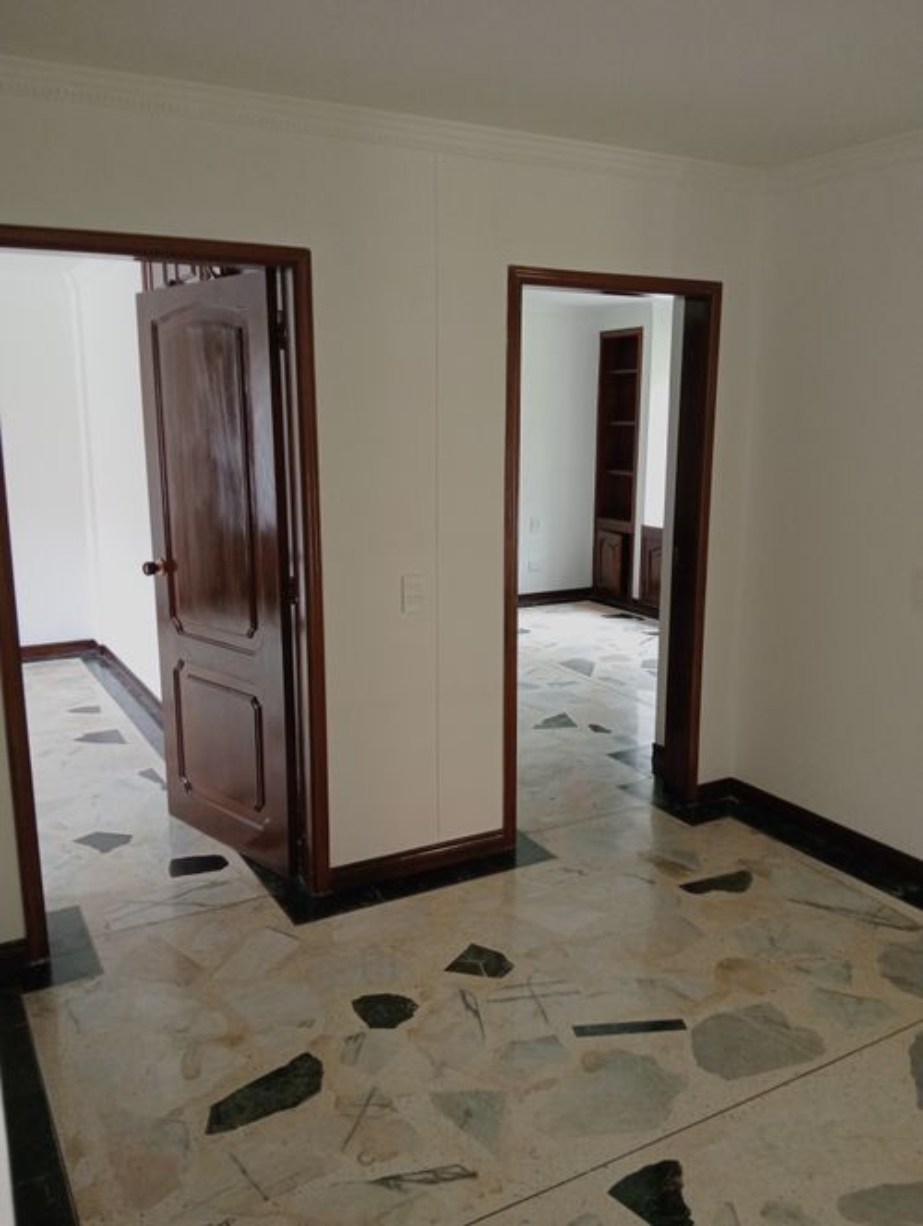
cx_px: 462
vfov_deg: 63.4
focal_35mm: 28
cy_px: 613
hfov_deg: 49.9
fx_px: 993
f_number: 1.8
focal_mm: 3.98
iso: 319
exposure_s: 1/30
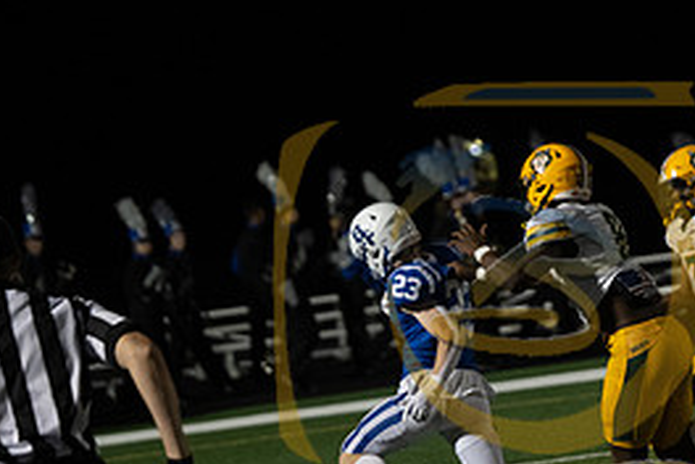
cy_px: 355
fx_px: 4363
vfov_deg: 6.1
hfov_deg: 9.1
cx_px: 495
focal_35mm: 226
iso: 3200
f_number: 2.8
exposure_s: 1/1250
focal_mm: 103
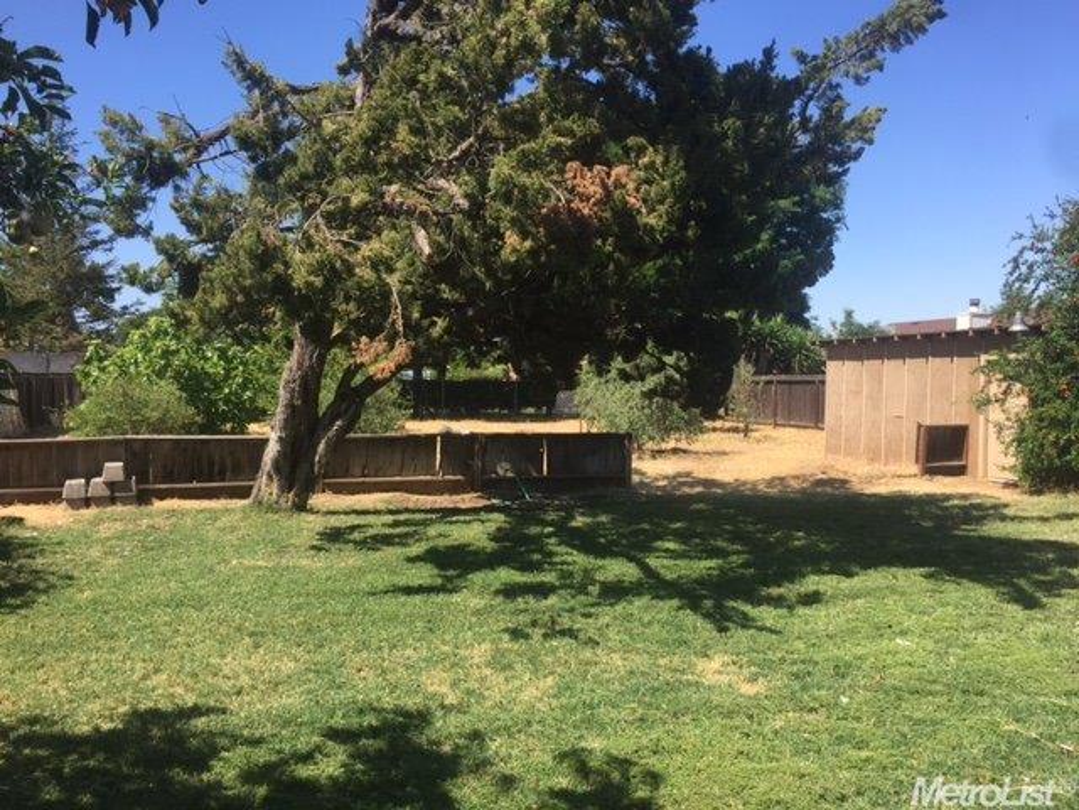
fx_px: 904
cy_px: 405
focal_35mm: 29
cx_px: 540
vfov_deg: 48.2
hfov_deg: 61.7
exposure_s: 1/1041
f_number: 2.2
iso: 32
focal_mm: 4.15
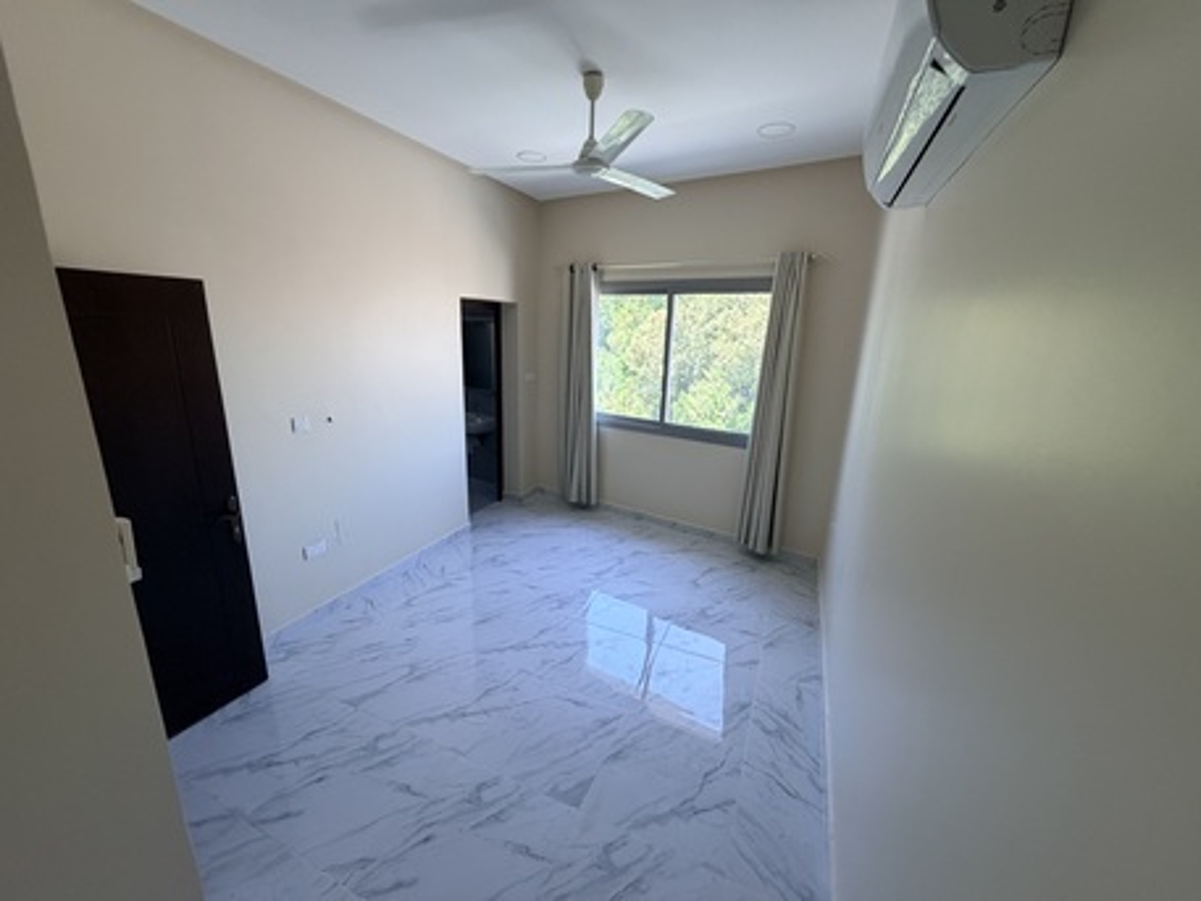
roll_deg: -1.8
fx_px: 486
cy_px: 450
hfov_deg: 102.0
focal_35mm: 14
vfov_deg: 85.7
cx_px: 600
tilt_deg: -15.4
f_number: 2.2
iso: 250
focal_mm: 2.22
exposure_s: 1/121
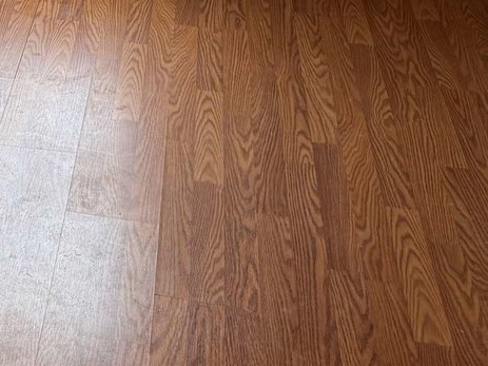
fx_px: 1170
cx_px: -179
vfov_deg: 16.3
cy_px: -175
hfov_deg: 21.0
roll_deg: +2.5
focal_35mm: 83
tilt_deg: -16.4
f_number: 1.78
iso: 100
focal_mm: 6.76
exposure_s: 1/60
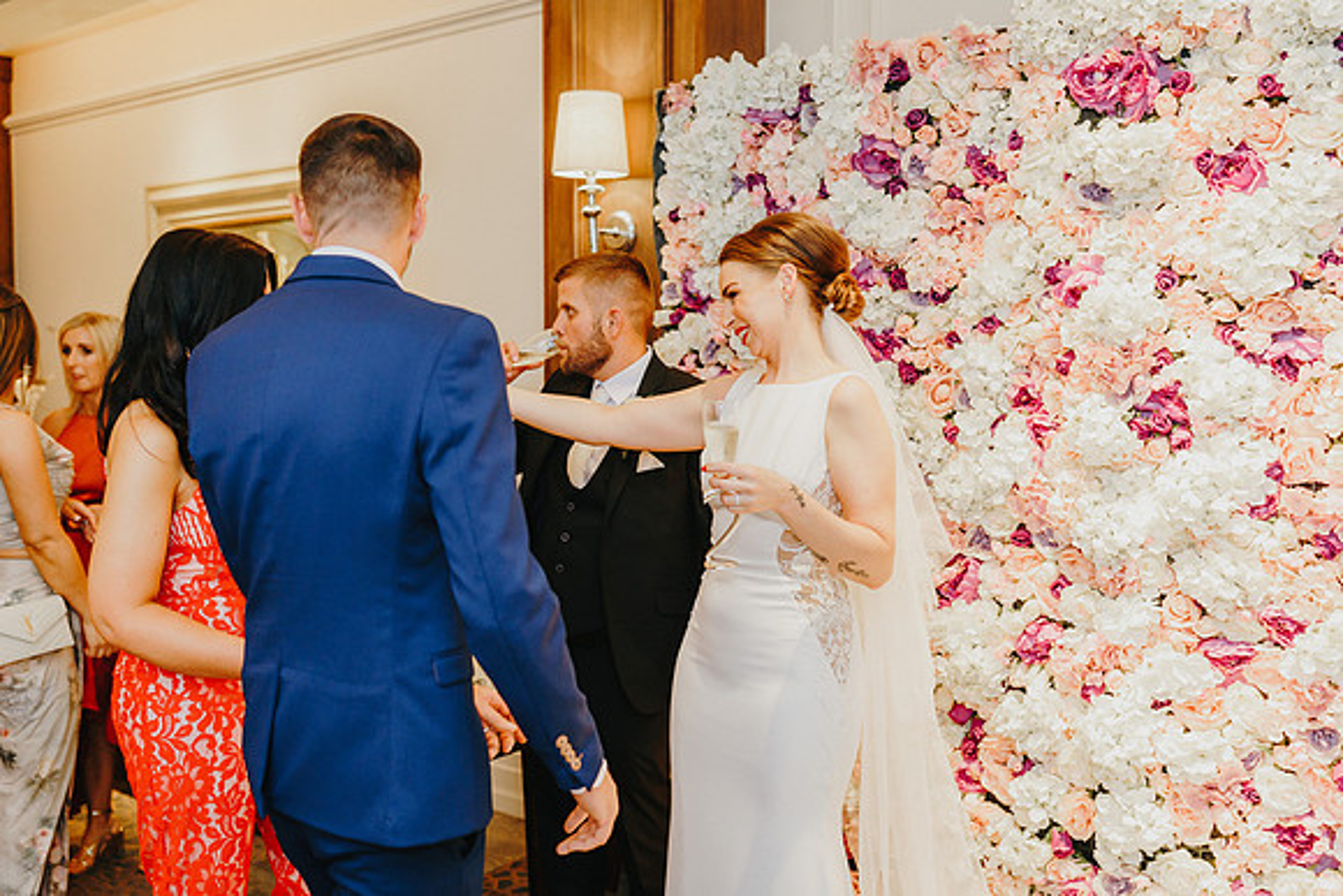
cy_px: 448
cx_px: 672
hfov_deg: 54.4
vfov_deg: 37.9
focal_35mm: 35
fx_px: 1306
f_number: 2.2
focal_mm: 35
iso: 640
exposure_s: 1/200
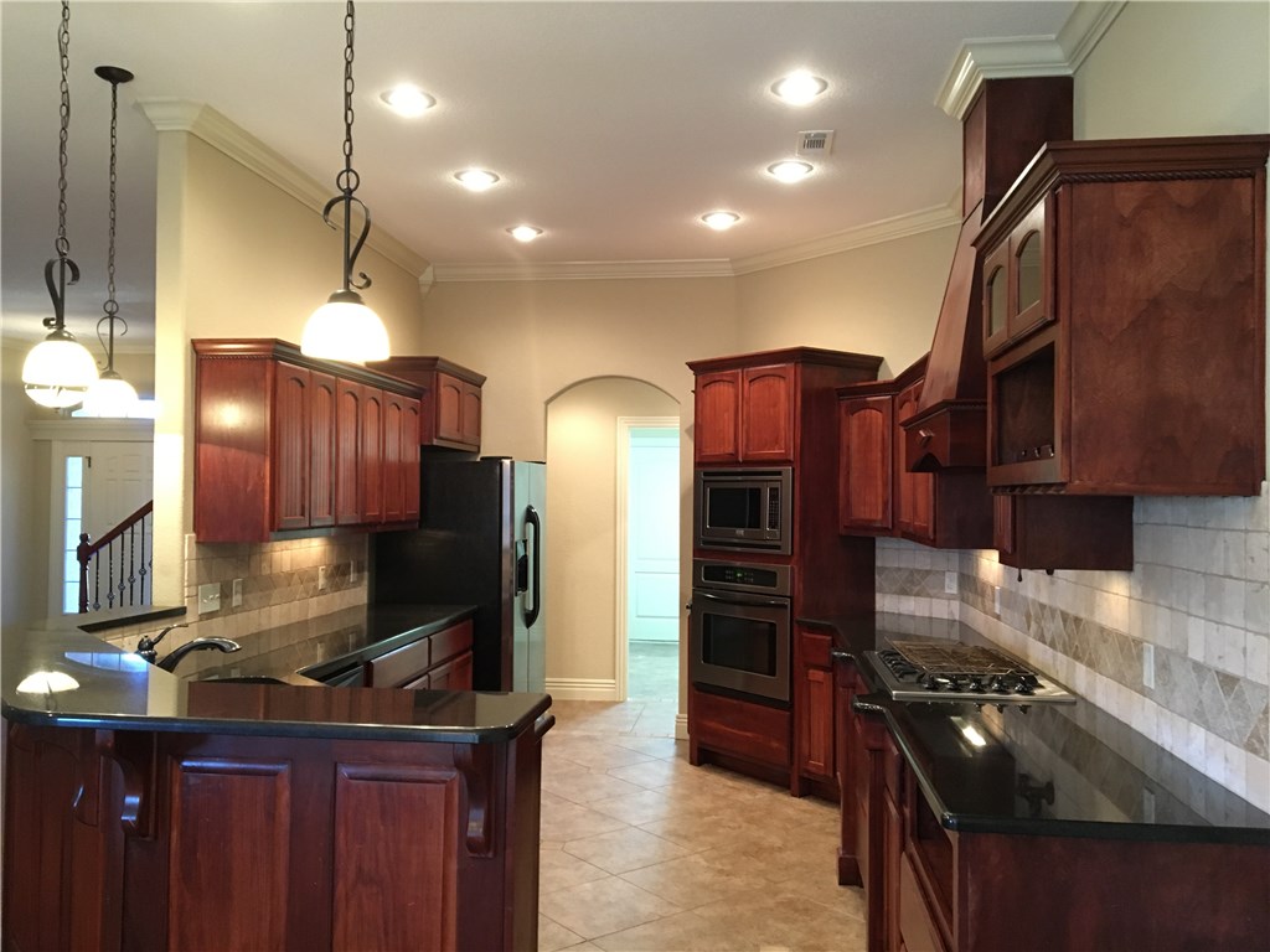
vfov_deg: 48.2
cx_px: 635
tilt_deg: +1.4
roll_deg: +0.0
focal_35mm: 29
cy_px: 476
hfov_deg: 61.7
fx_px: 1064
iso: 200
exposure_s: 1/17
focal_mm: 4.15
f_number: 2.2
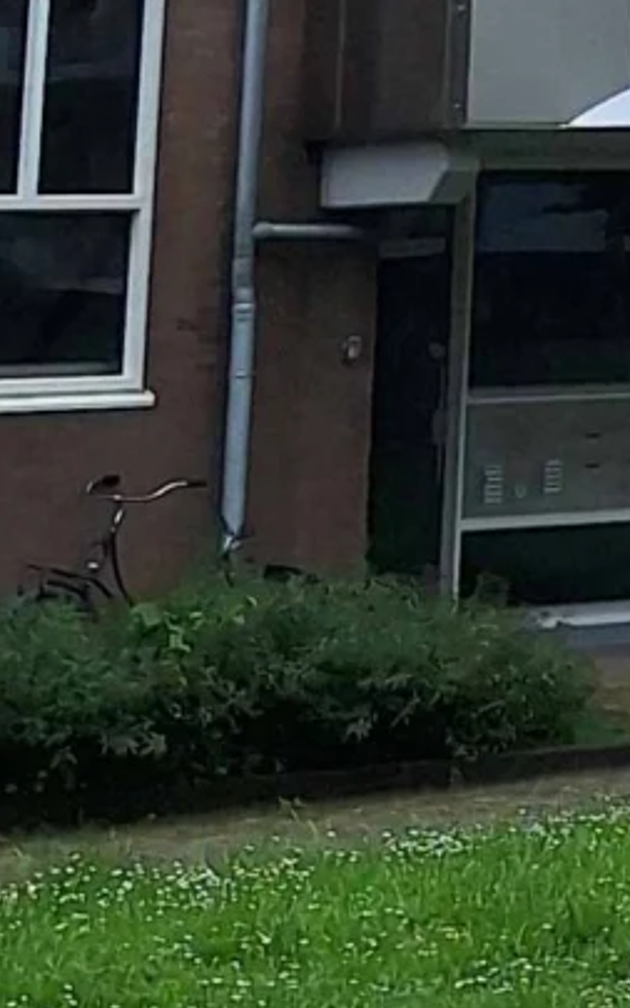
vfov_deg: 12.8
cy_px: -580
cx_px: 1442
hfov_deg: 8.0
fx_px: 4232
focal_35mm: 154
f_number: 1.8
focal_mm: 5.54
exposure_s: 1/5618
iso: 40
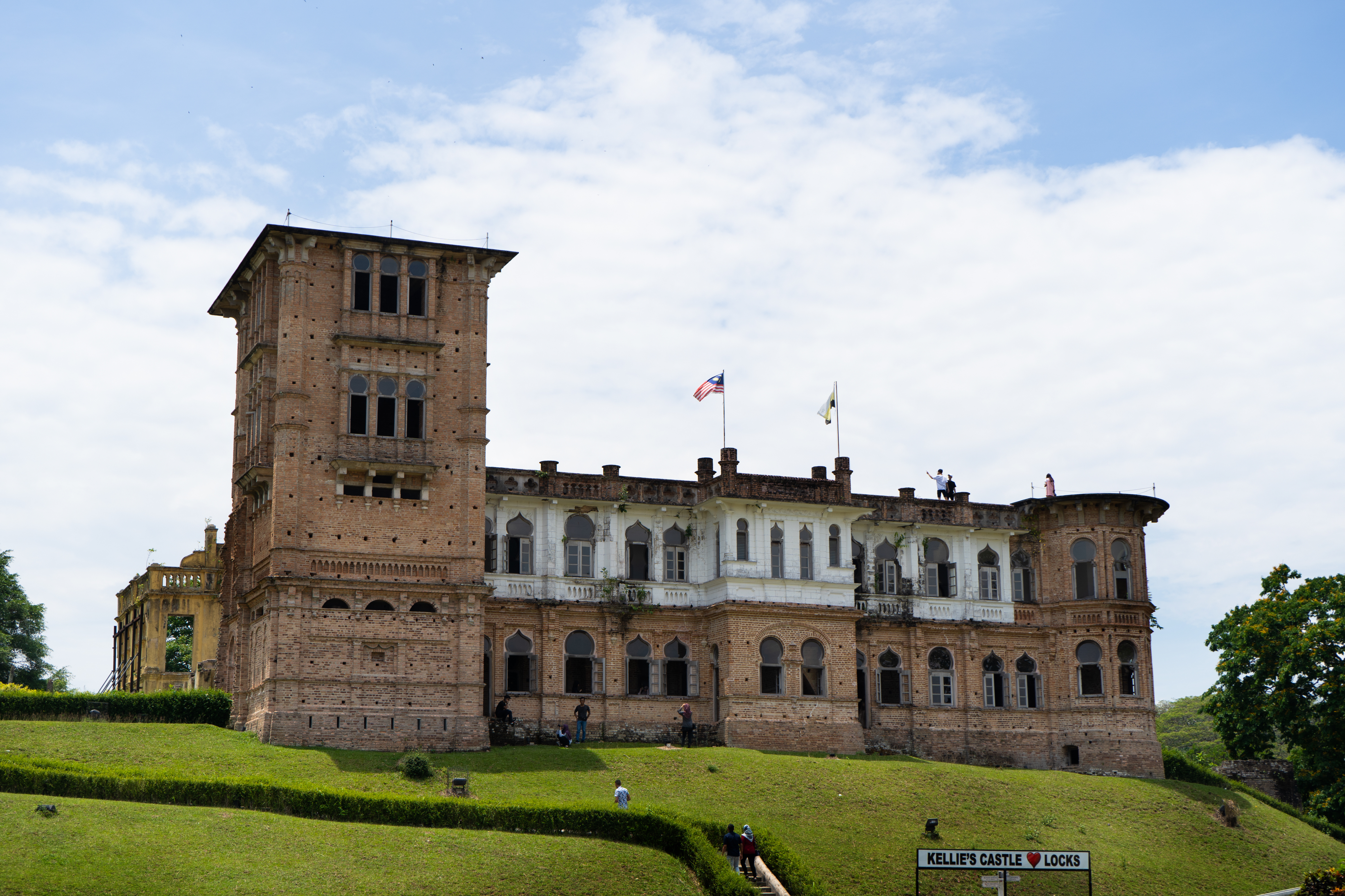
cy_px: 448
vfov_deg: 27.5
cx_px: 672
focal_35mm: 49
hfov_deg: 40.3
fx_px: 1831
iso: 100
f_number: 9
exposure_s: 1/320
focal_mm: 49
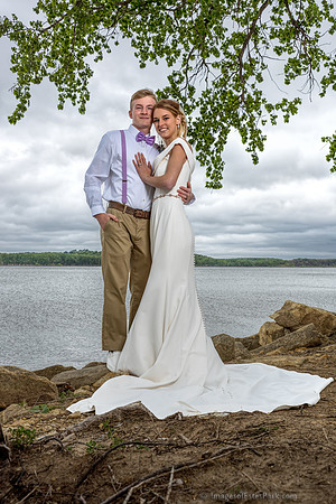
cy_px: 252
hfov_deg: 37.9
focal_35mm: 35
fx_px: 490
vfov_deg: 54.4
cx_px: 168
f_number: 8
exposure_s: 1/250
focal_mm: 35
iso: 100
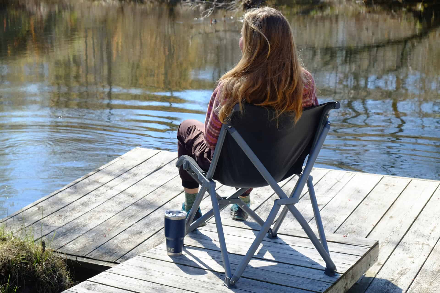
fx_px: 843
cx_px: 220
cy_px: 146
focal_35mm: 69
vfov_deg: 19.7
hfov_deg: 29.2
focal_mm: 46.3
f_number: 8
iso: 400
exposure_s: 1/160
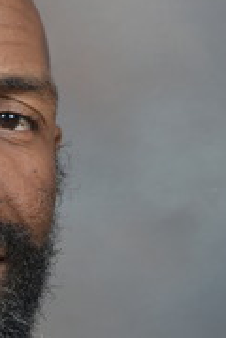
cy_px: 322
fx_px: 4481
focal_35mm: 476
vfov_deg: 4.3
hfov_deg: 2.9
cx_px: -99
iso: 400
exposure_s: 1/60
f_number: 10
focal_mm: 85
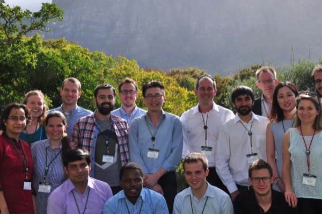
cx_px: 179
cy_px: 90
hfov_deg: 33.4
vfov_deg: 22.5
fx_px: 536
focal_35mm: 60
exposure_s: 1/200
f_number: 14
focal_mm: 30
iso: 200
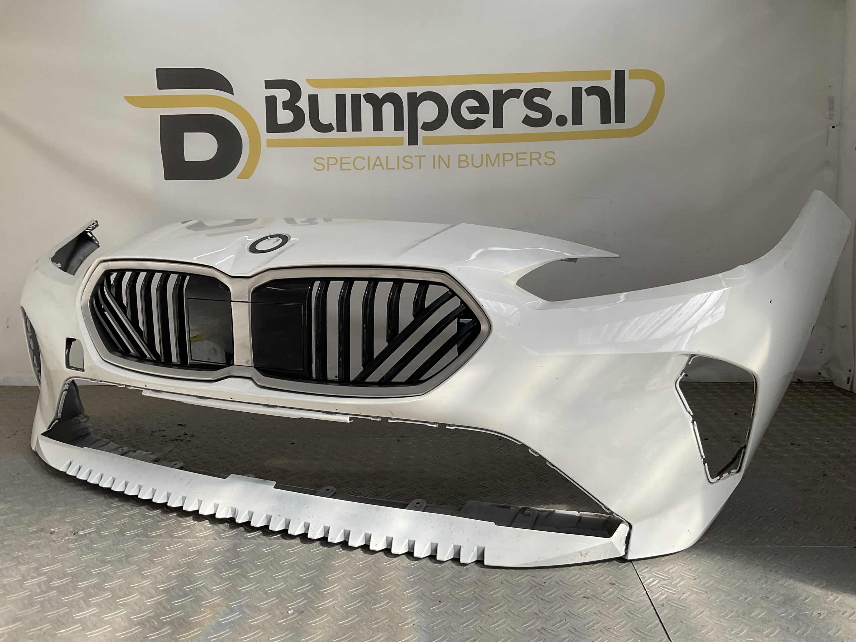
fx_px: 717
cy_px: 321
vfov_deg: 48.2
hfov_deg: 61.7
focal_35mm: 29
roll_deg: -0.9
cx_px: 428
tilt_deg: -9.1
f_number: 1.8
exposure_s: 1/1168
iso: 16
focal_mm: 3
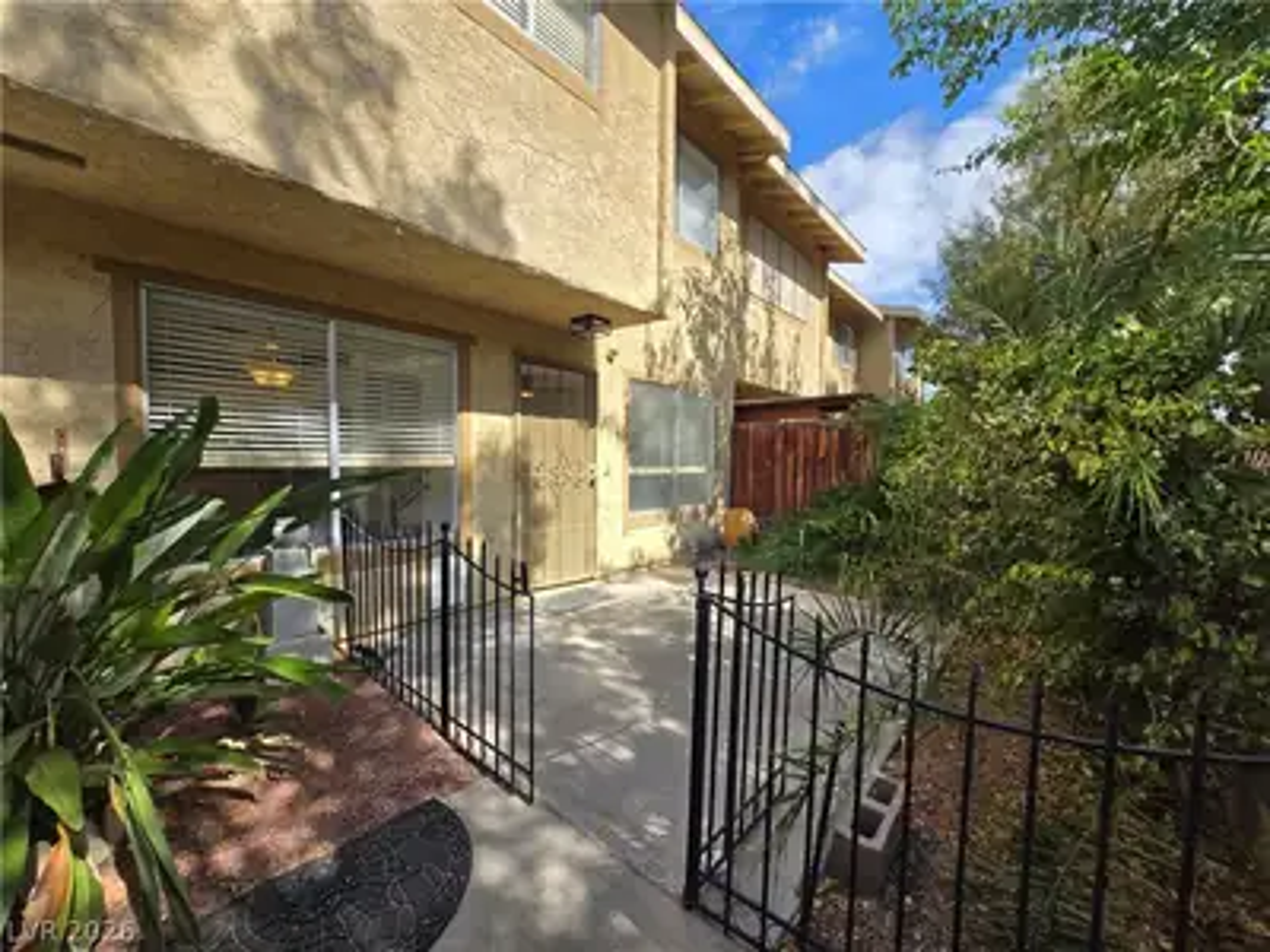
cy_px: 476
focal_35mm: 13
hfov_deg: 106.2
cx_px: 635
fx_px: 477
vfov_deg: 89.9
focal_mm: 1.7
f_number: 2.2
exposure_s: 1/599
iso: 25
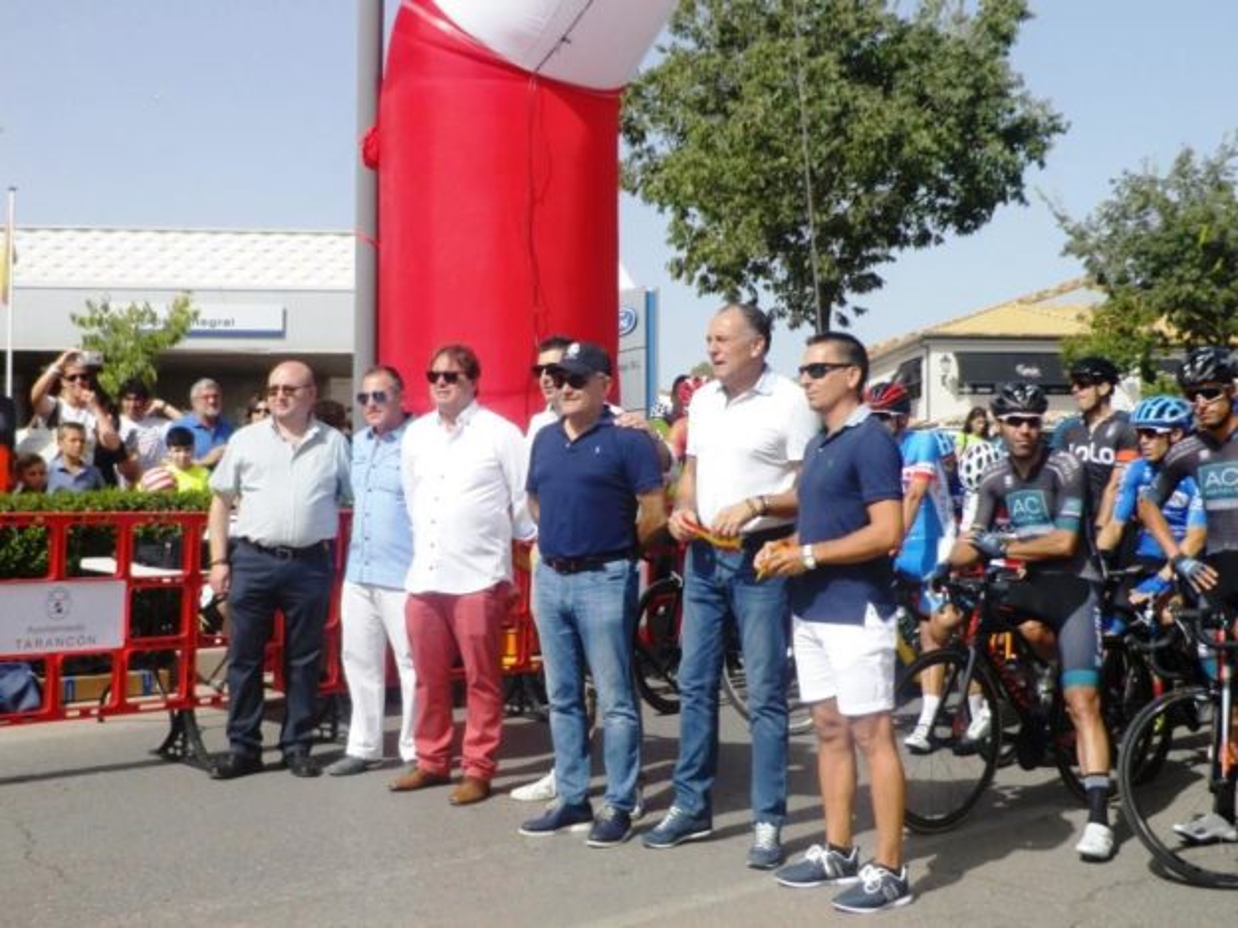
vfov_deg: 31.5
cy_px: 464
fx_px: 1645
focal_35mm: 46
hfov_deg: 41.2
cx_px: 619
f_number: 4.2
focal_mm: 8.2
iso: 80
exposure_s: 1/800
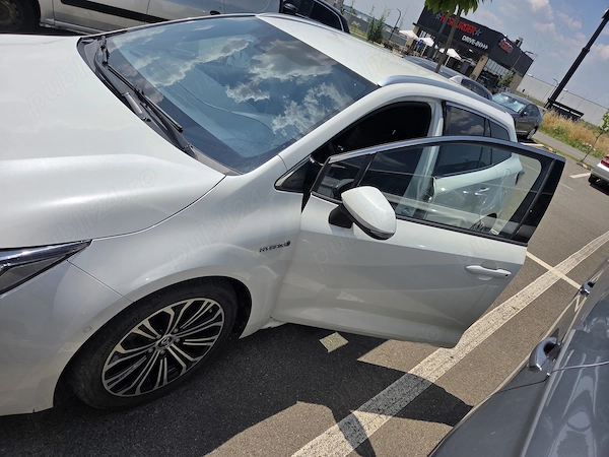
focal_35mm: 23
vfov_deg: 58.9
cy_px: 228
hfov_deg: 73.9
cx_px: 304
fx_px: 405
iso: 64
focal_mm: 5.4
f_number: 1.8
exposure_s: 1/7891
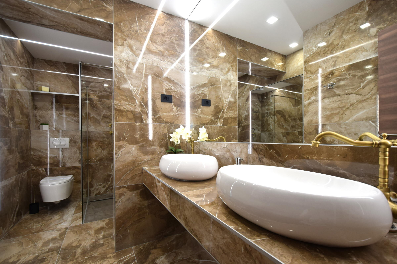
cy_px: 132
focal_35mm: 15
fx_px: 165
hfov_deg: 100.4
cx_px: 198
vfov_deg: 77.3
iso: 400
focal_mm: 10
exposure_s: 1/80
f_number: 4.5
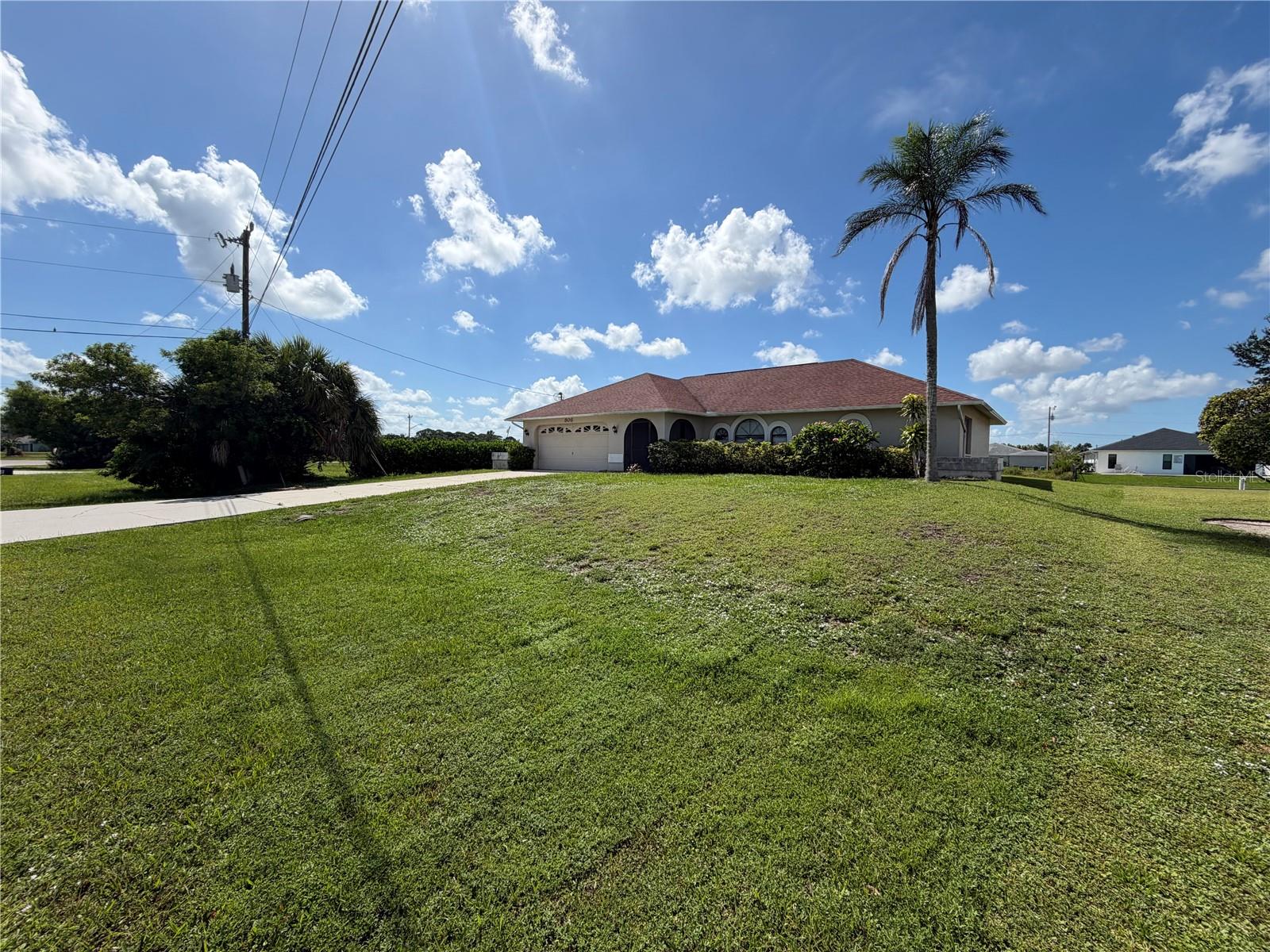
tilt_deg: -2.4
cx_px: 635
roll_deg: -0.3
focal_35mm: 14
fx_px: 514
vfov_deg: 85.7
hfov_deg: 102.1
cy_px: 476
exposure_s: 1/1145
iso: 20
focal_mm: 2.22
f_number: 2.2
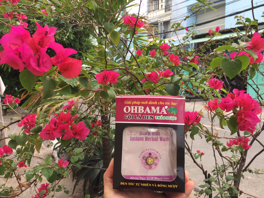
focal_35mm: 29
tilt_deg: -1.2
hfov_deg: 61.7
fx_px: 221
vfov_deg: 48.2
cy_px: 99
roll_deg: -1.0
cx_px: 132
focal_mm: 4.15
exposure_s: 1/295
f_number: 2.2
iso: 32
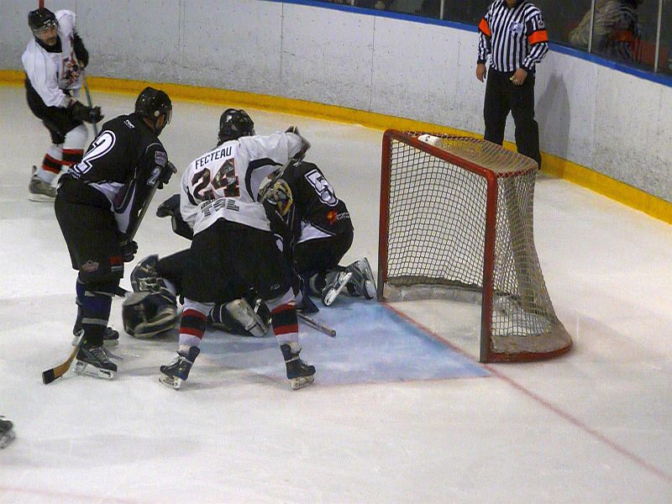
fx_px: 2854
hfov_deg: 13.4
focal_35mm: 147
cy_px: 252
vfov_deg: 10.1
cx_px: 336
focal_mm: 25.2
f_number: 4.8
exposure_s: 1/125
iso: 500
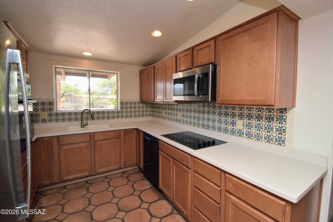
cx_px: 166
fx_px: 139
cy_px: 111
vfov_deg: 77.3
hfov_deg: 100.4
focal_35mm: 15
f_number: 9
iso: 400
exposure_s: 1/100
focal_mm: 10
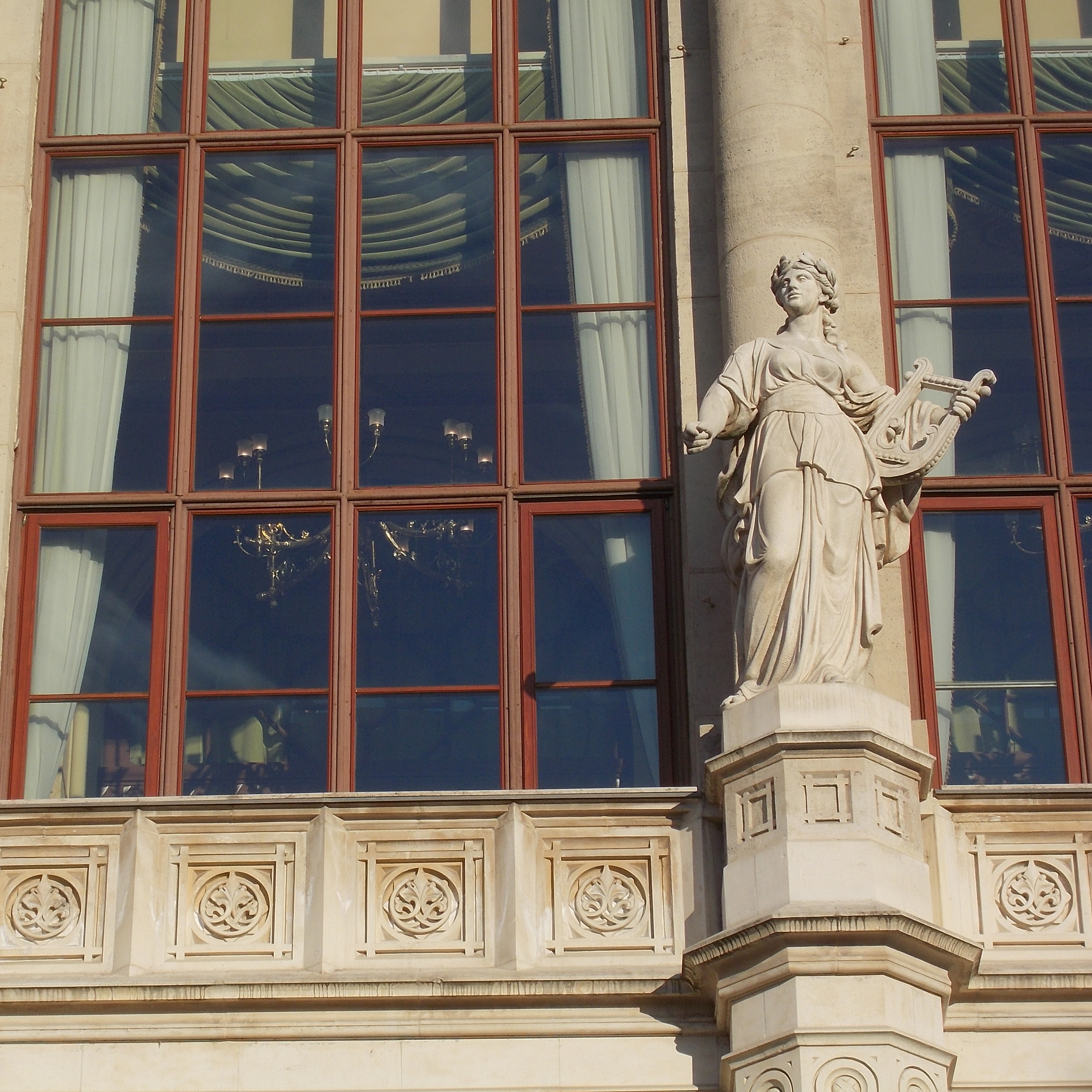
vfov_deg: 17.1
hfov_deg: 17.0
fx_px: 3640
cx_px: 387
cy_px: 543
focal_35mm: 102
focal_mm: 15.4
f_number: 6.3
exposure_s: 1/400
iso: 80
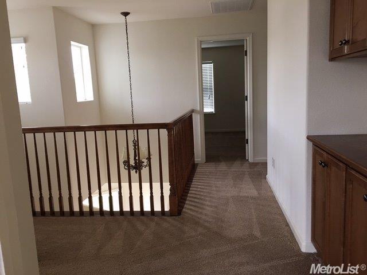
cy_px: 138
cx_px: 184
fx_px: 307
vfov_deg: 48.2
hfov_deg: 61.7
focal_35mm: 29
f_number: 2.2
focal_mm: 4.15
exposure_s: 1/30
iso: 40
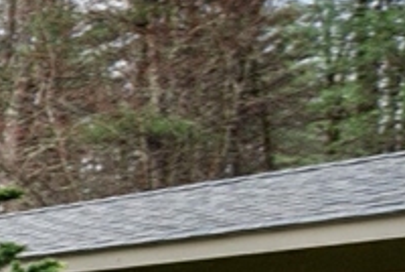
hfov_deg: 13.8
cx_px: -620
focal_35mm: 92
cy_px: 413
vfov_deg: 13.9
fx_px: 1037
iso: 160
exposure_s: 1/60
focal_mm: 12
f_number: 7.1
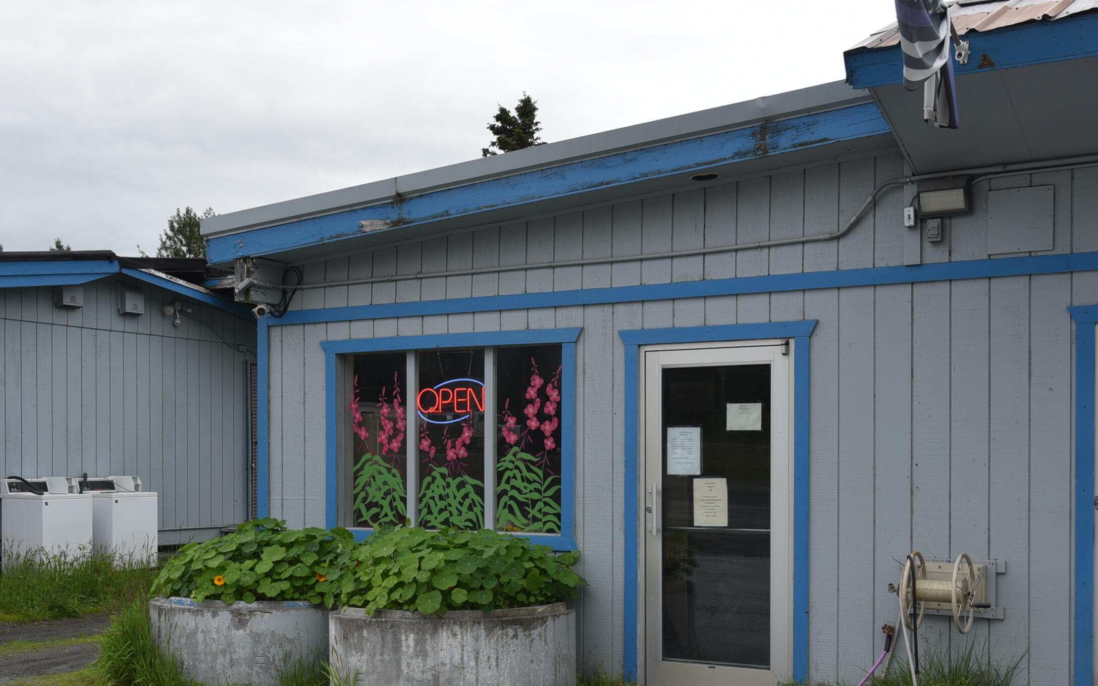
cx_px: 588
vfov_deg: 28.3
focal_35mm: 45
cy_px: 490
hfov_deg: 44.3
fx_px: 1346
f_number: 8
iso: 250
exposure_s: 1/250
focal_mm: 32
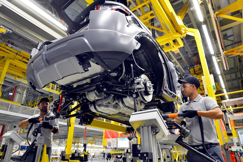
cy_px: 81
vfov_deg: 53.1
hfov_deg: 73.7
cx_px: 122
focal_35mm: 24
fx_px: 162
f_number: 5
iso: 640
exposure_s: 1/20
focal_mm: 24
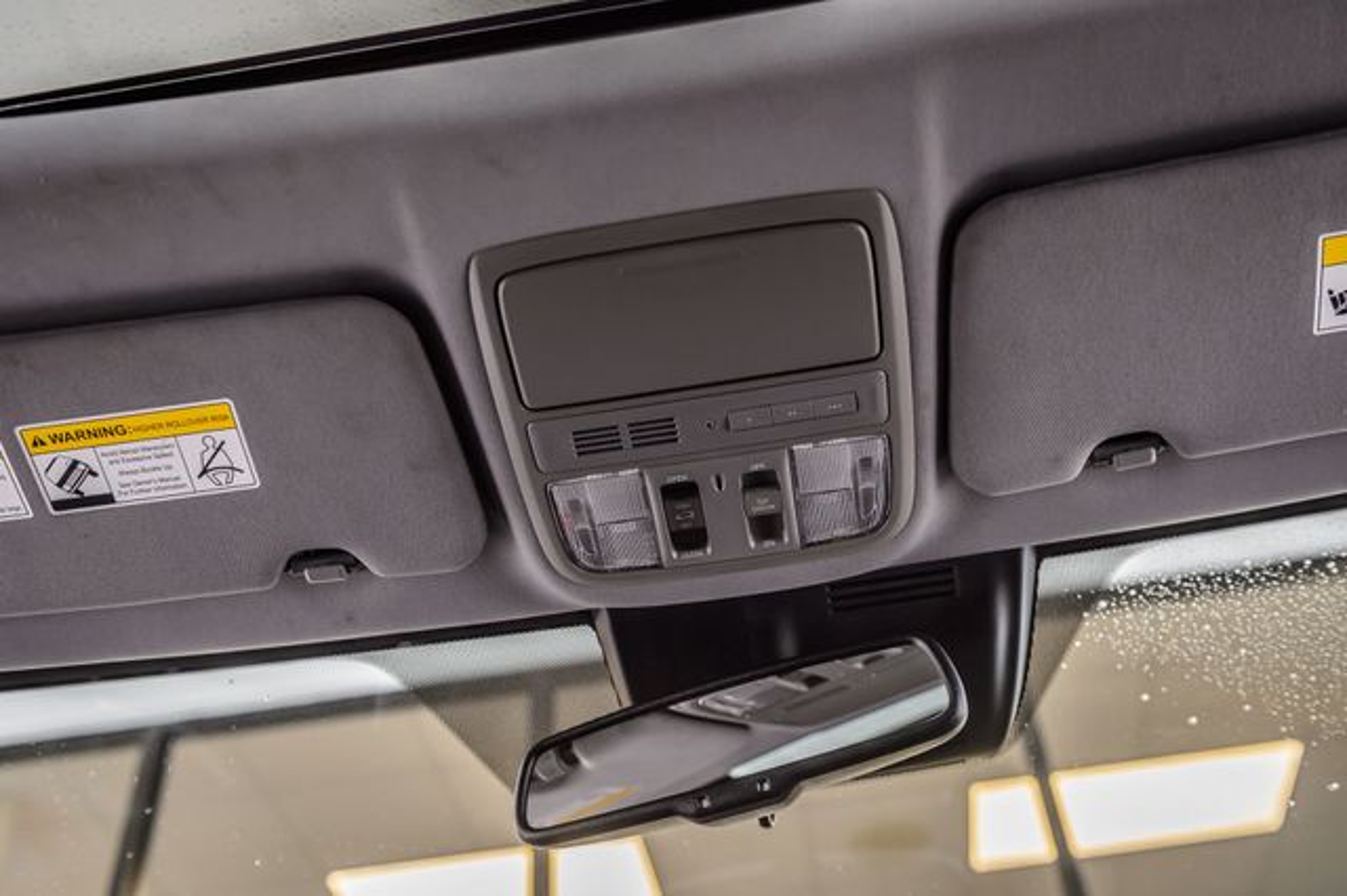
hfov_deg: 50.7
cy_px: 448
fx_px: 1421
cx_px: 674
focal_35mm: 38
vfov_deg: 35.0
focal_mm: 38
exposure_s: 1/80
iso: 400
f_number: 4
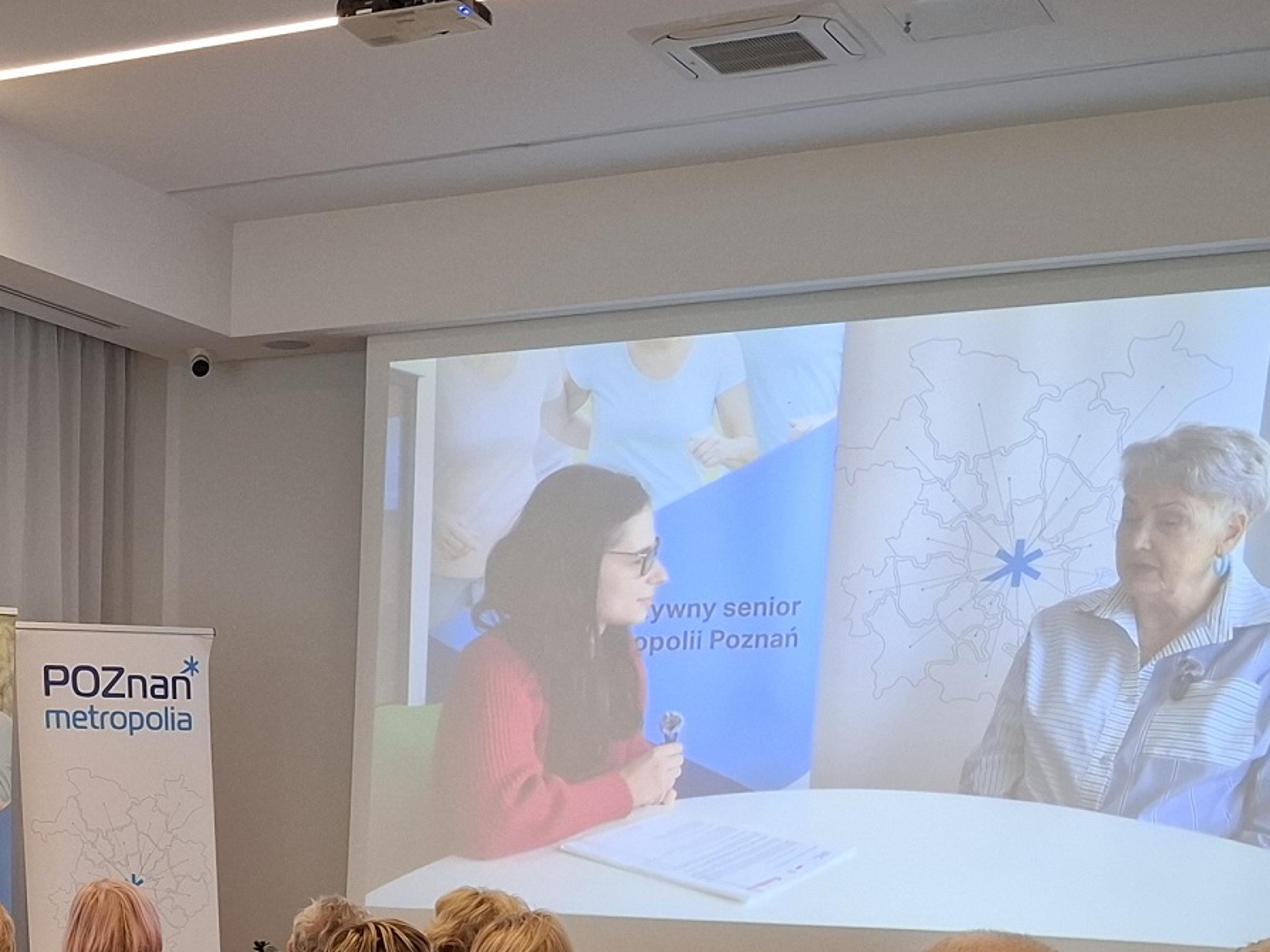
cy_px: 1113
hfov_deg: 29.3
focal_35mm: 63
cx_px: 91
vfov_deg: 21.7
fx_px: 2311
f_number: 1.8
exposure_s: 1/60
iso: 320
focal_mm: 5.54
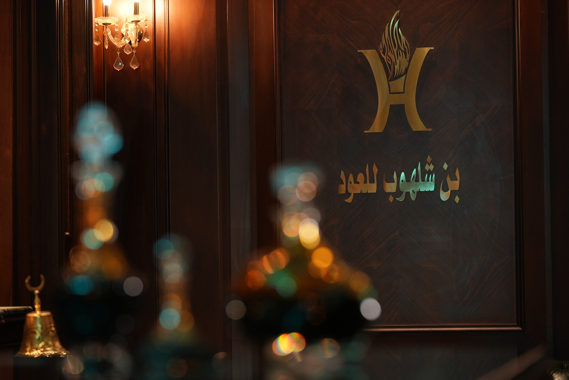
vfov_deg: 10.7
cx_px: 284
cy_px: 190
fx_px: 2024
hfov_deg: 16.0
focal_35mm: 128
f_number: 3.5
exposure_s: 1/80
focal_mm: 128
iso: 1250
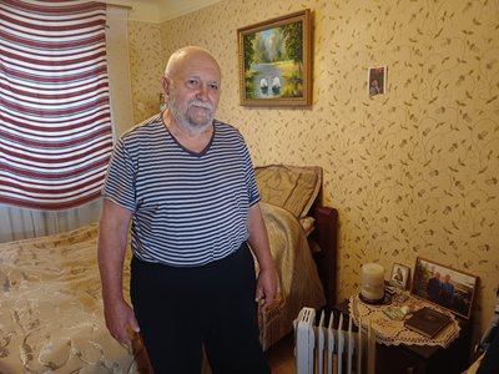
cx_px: 250
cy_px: 187
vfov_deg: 54.9
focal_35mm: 25
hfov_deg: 69.4
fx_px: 360
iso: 500
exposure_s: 1/25
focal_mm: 4.65
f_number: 1.8
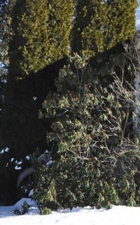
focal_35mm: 112
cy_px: 69
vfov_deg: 18.5
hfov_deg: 10.8
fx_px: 684
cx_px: 273
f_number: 14
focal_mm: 28
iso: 2000
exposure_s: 1/800
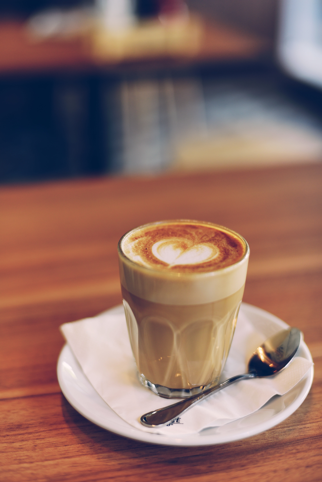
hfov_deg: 27.0
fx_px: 670
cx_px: 161
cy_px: 241
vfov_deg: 39.6
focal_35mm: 50
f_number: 2.5
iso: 250
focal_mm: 50
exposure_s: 1/250
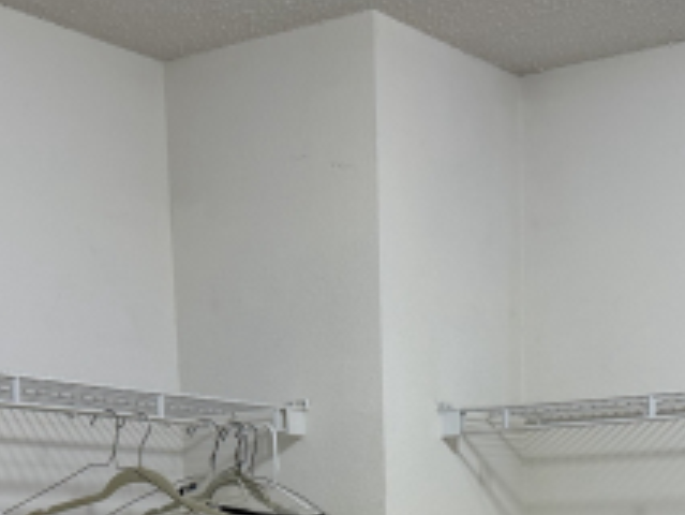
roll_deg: +0.7
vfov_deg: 17.6
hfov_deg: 25.8
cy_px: 782
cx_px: 468
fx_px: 1485
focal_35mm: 75
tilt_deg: -7.6
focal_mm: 6.76
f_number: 1.78
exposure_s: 1/120
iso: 125
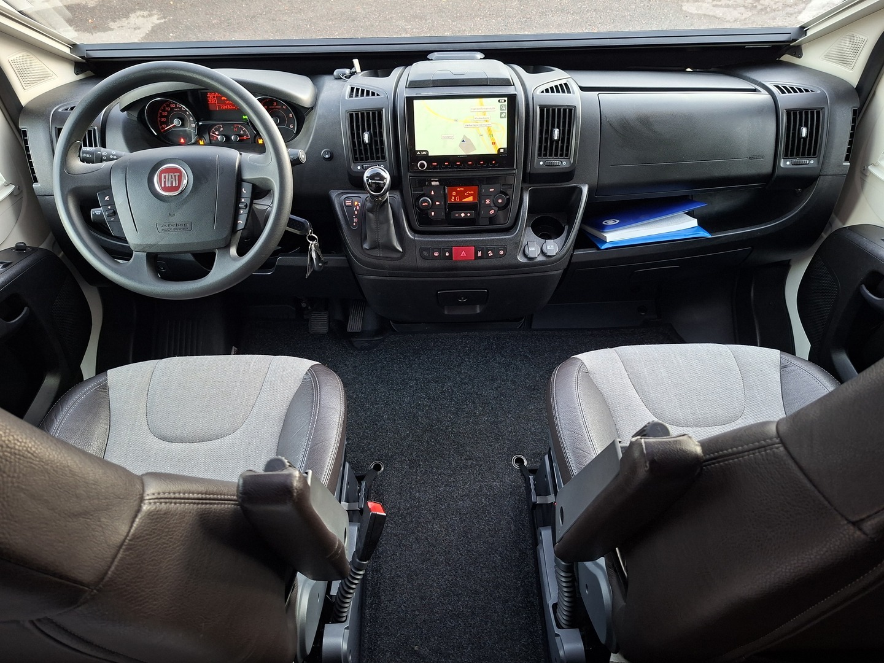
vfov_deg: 58.9
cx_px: 442
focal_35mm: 23
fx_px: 587
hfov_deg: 73.9
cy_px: 332
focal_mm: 5.54
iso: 320
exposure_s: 1/33
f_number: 1.8
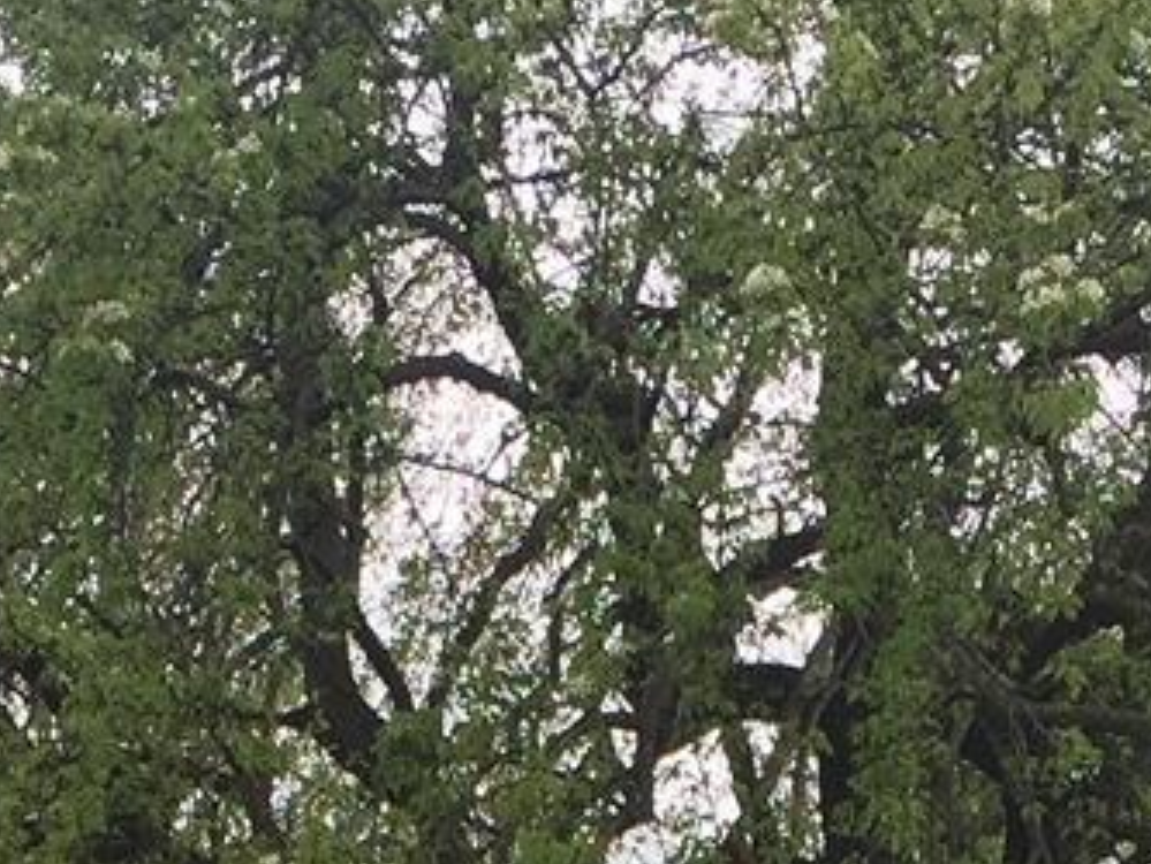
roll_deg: -0.6
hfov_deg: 13.9
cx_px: 677
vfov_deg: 9.6
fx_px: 4723
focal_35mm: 142
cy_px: 1880
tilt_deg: +6.0
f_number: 2.2
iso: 32
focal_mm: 4.15
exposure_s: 1/565
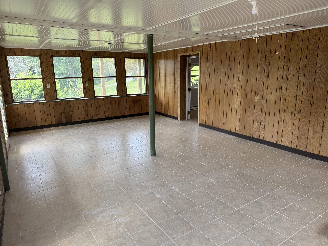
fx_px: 227
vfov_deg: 56.8
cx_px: 164
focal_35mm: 24
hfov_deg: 71.6
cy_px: 123
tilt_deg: -13.6
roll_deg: +0.8
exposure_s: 1/121
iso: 64
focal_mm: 6.76
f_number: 1.78
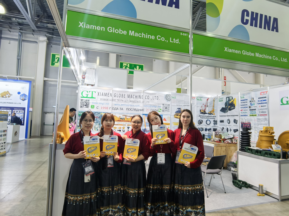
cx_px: 144
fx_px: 167
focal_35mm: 20
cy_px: 108
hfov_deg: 81.7
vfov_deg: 66.0
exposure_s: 1/50
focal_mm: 1.95
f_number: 2.2
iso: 320
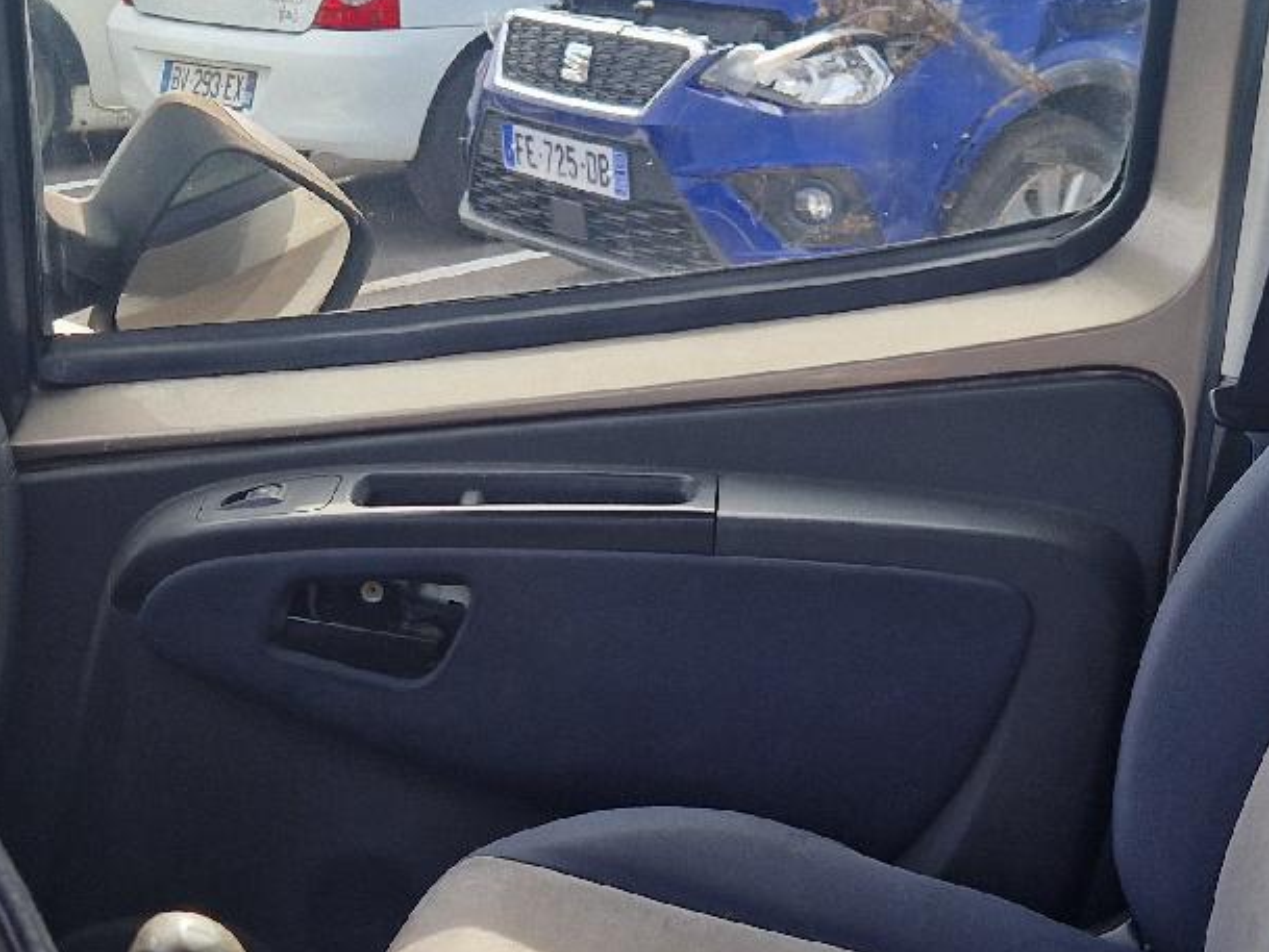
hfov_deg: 28.6
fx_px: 2493
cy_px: 698
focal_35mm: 68
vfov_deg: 21.5
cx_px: 663
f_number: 1.8
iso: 50
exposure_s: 1/455
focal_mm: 5.4
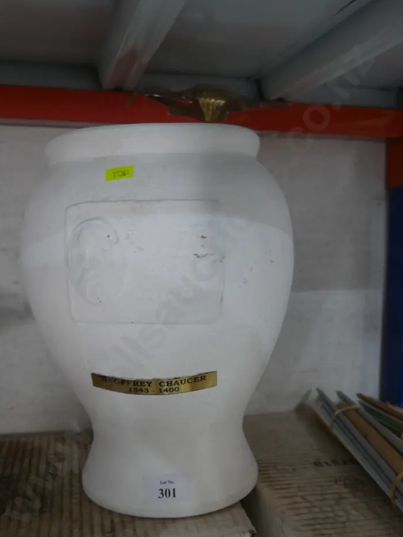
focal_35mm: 35
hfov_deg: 40.7
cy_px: 287
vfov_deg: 52.6
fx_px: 543
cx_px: 189
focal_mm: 16
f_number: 3.6
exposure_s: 1/60
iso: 1000
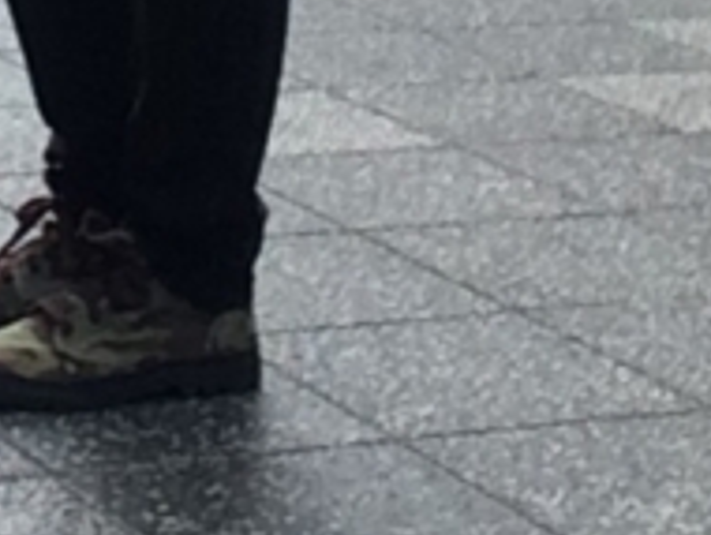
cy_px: -546
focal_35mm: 167
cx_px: -116
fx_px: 3434
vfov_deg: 8.4
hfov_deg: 11.6
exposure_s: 1/386
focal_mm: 2.15
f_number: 2.4
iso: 50
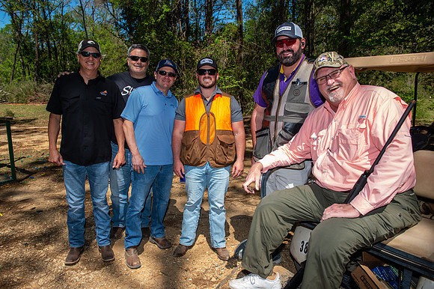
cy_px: 144
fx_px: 325
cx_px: 217
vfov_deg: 47.9
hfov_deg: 67.4
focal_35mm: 27
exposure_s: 1/250
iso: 50
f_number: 6.3
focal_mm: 27
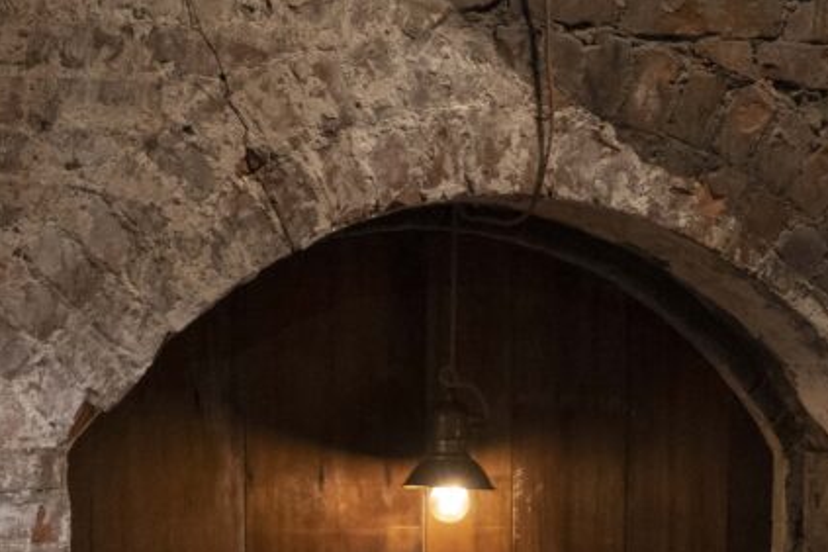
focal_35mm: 133
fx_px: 3059
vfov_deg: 10.2
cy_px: 633
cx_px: 247
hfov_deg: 15.4
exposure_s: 1/160
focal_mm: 55
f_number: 5.6
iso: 12800
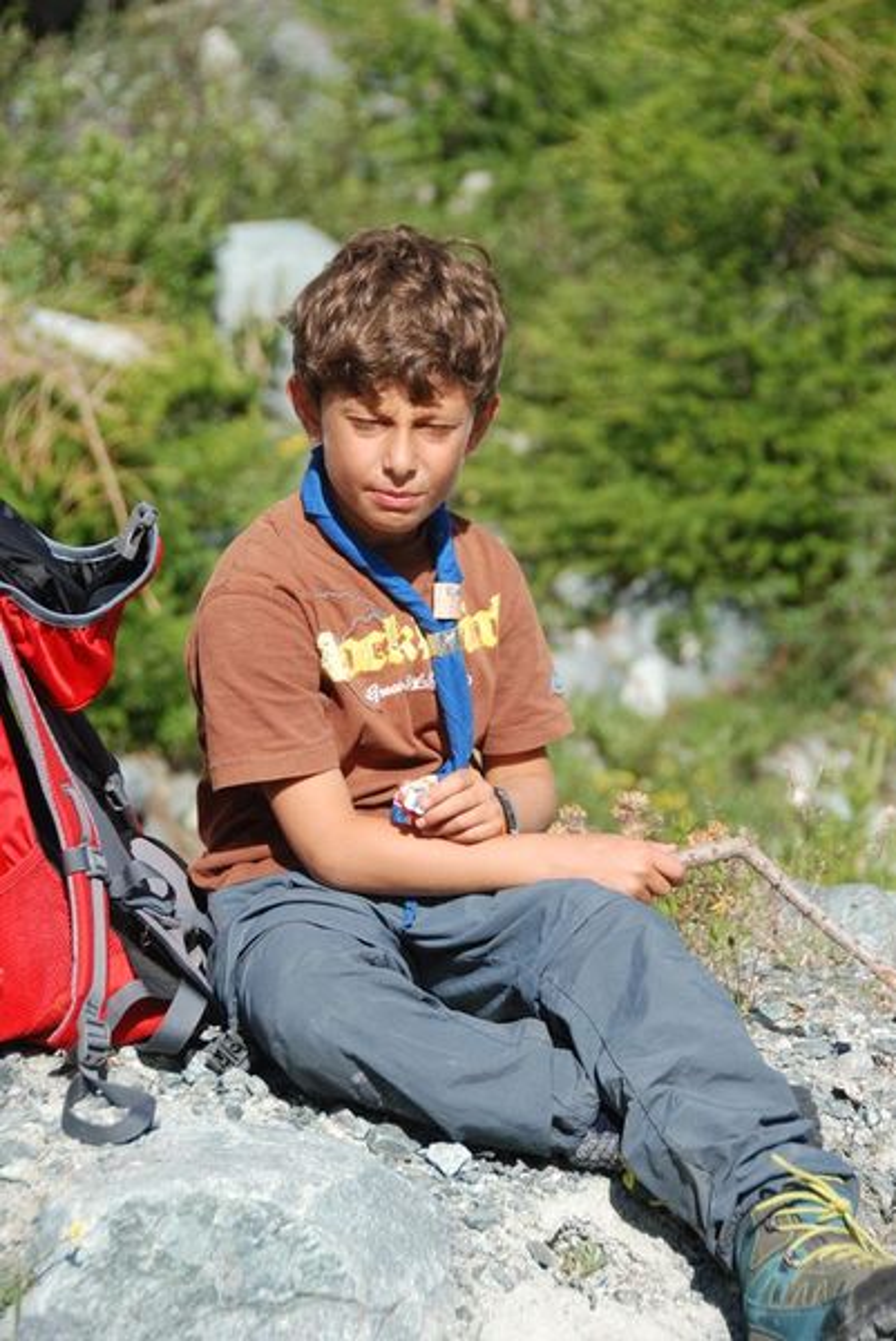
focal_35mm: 123
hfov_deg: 11.2
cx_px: 448
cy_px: 670
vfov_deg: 16.6
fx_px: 4584
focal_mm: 82
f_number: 5.6
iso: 160
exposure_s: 1/500
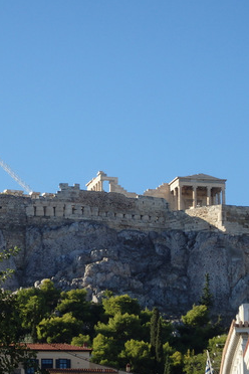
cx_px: 77
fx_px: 1712
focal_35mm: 165
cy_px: 188
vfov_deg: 12.5
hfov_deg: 8.3
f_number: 5.5
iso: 125
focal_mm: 21.2
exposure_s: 1/400
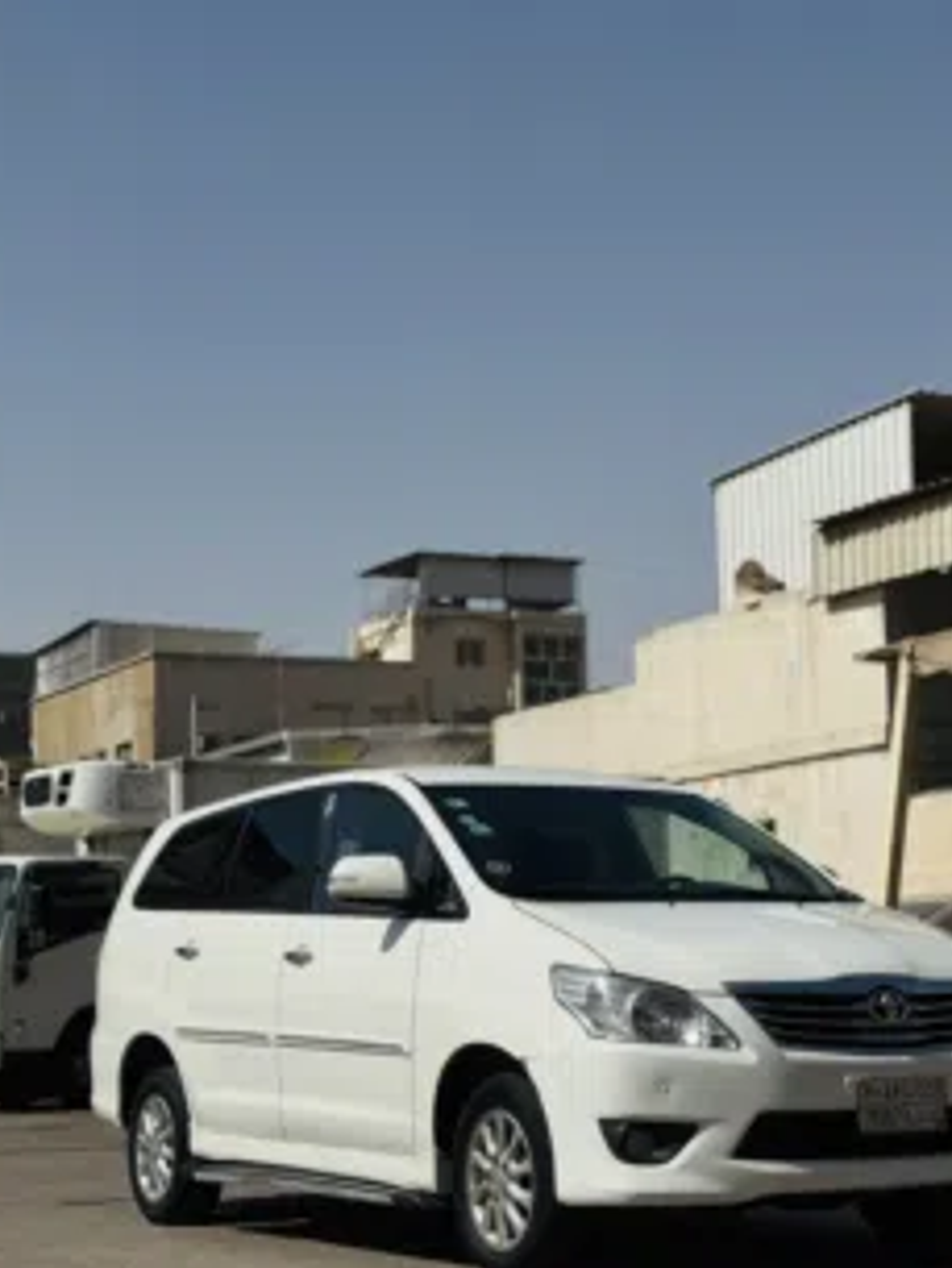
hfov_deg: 23.3
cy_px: 744
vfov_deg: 30.7
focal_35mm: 63
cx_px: 561
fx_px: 2309
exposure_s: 1/20000
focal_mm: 6.76
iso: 64
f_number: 1.78
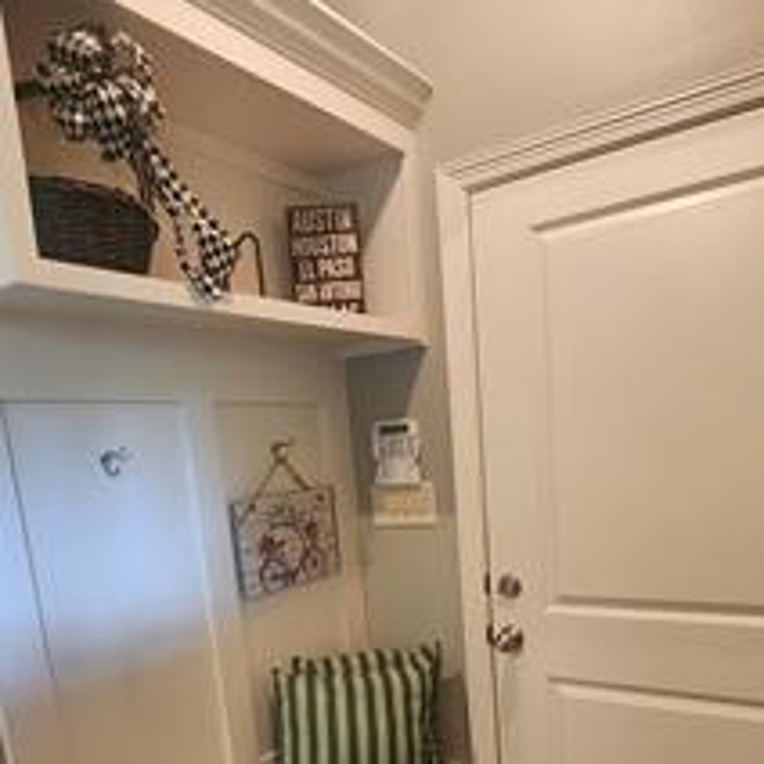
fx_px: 649
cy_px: 591
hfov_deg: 60.8
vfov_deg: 57.2
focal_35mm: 26
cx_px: 418
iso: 640
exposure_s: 1/30
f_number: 2.2
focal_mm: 2.2
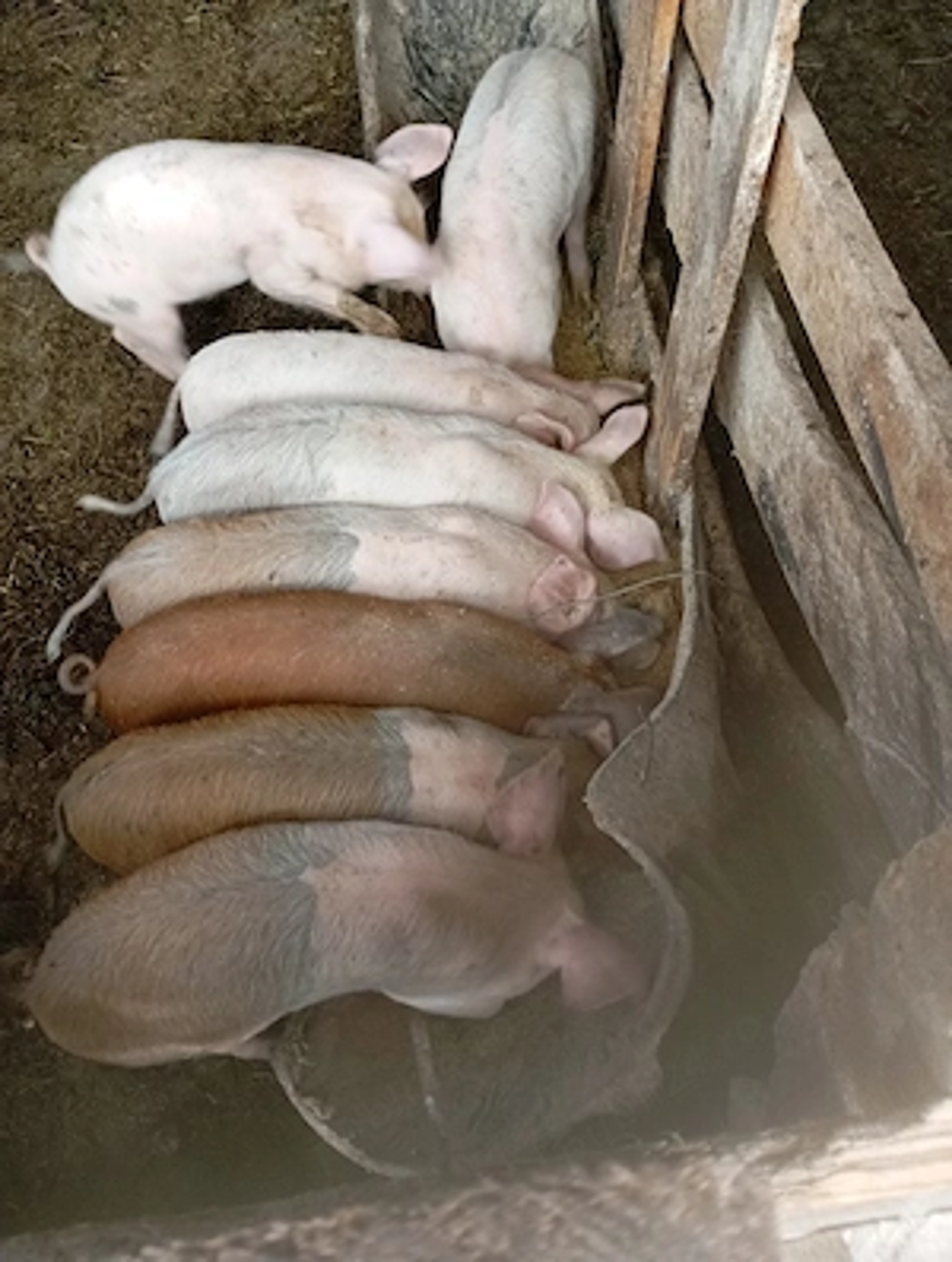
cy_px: 631
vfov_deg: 63.4
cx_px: 476
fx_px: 1023
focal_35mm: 28
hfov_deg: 49.9
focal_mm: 4.27
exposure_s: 1/33.3
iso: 462
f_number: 1.8
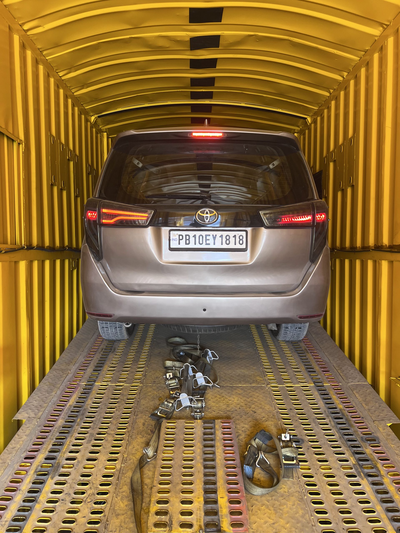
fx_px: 401
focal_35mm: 26
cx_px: 200
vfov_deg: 67.3
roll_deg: -1.2
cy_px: 266
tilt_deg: -1.8
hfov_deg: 53.1
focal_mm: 5.7
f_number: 1.5
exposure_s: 1/102
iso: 125
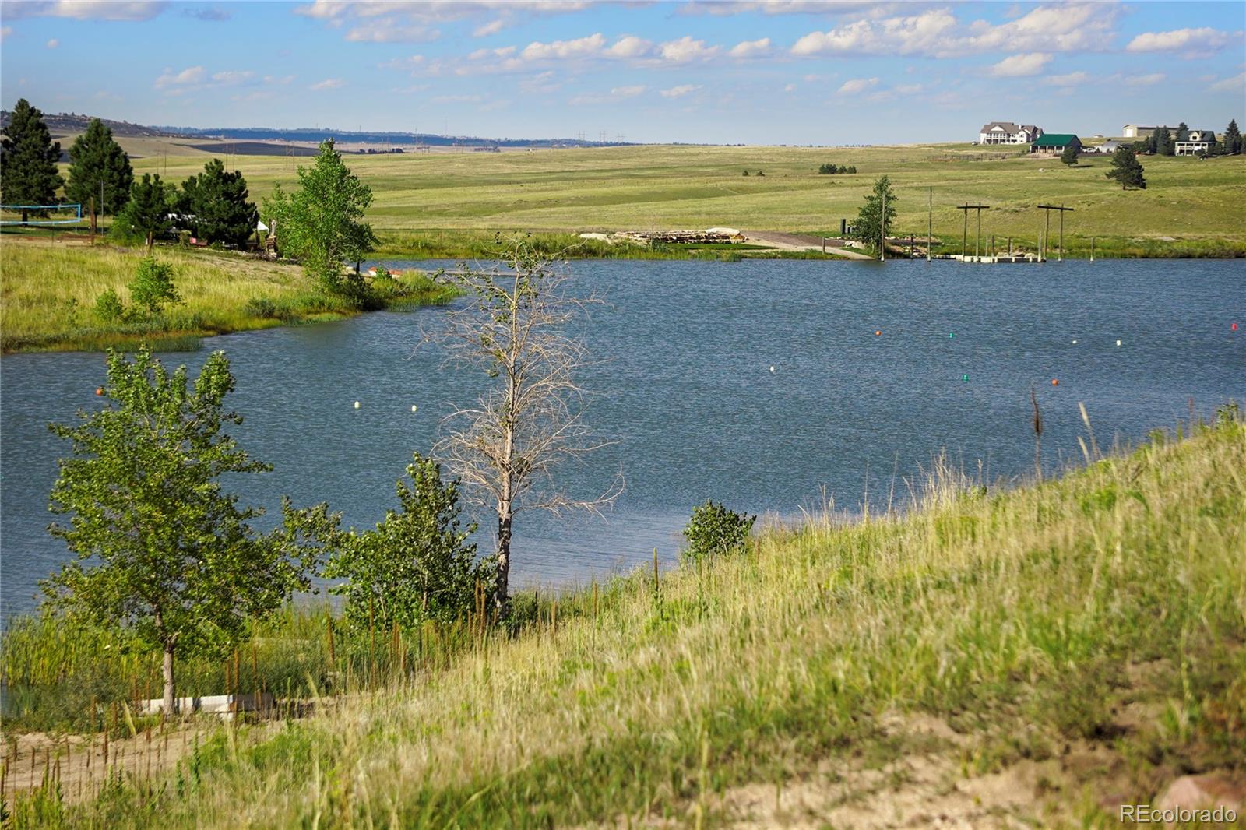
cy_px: 415
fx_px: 5329
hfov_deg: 13.3
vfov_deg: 8.9
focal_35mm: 154
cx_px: 623
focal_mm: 103
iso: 200
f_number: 5.6
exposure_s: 1/1600
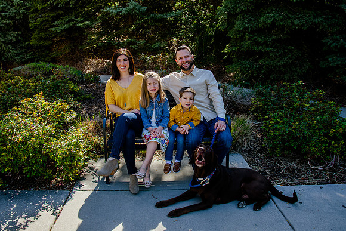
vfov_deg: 45.8
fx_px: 273
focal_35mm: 28
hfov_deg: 64.8
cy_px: 103
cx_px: 167
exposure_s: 1/200
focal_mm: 24
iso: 200
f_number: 7.1
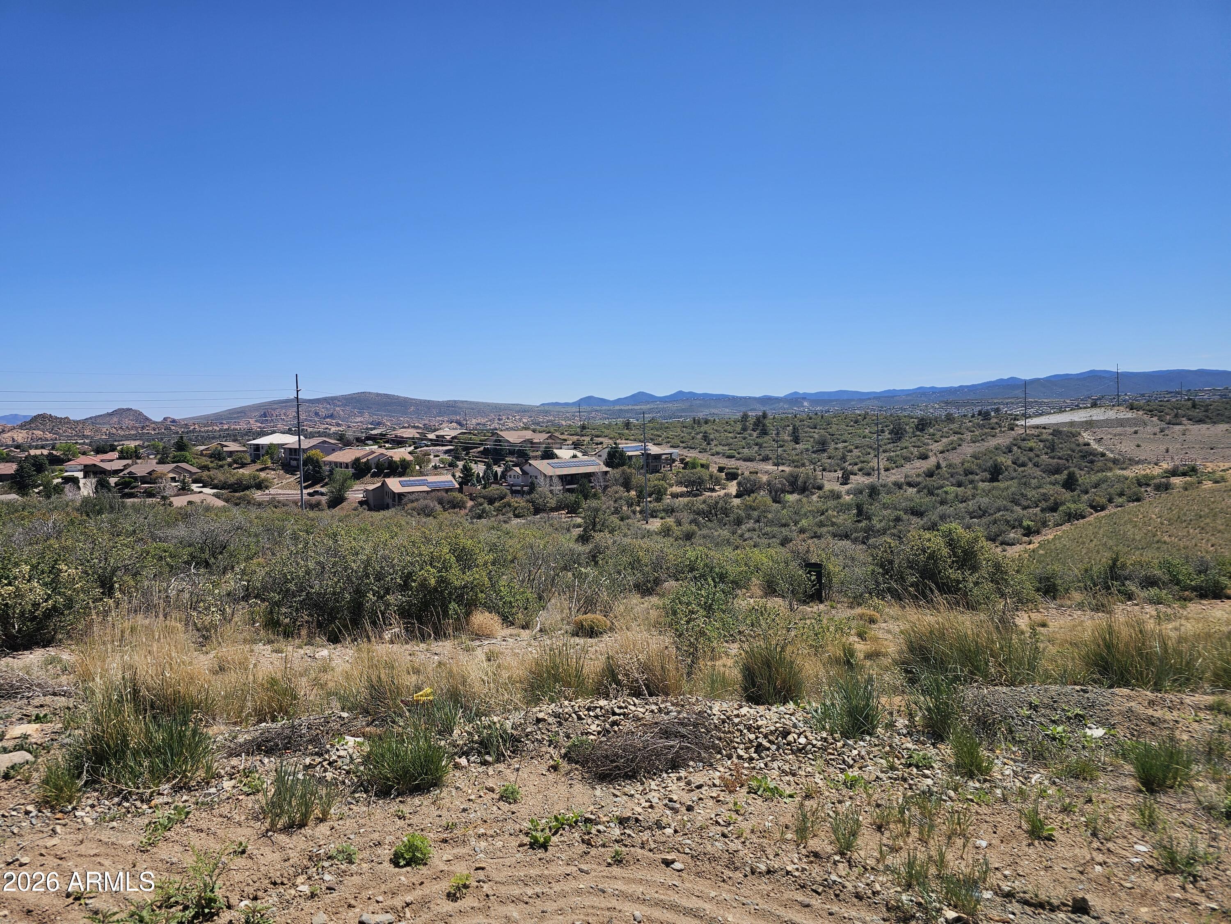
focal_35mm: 23
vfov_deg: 58.9
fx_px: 818
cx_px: 616
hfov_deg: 73.9
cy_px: 462
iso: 10
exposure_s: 1/1202
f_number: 1.7
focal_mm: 6.3
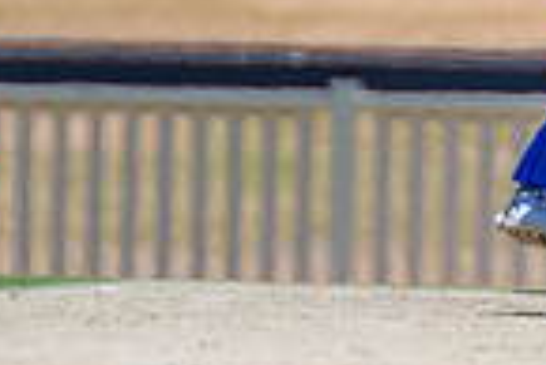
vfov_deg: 0.4
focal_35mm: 3436
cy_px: 61
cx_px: 634
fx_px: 52164
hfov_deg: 0.6
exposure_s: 1/2000
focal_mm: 600
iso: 640
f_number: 5.6
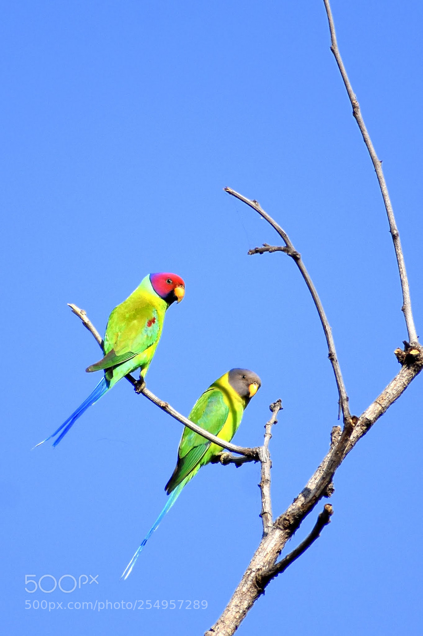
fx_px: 7939
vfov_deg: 4.6
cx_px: 212
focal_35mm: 450
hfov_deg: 3.1
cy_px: 318
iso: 280
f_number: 6.3
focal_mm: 300
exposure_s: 1/1600
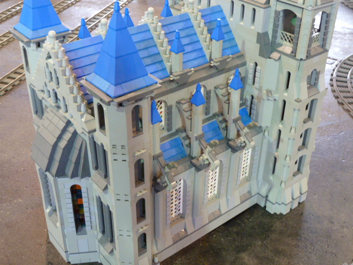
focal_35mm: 44
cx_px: 176
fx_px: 449
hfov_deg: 42.9
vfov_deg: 32.9
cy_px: 132
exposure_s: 1/15
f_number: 3.7
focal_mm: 7.3
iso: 400
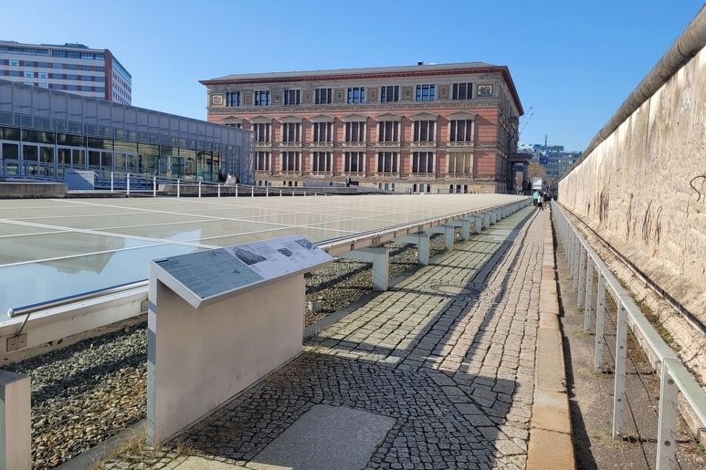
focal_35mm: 28
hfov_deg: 65.5
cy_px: 229
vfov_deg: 46.4
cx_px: 357
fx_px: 549
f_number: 1.8
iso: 40
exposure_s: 1/1695
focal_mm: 5.4
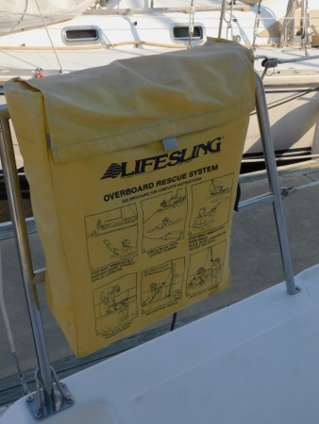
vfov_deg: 46.8
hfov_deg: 35.9
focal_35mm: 40
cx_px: 131
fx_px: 491
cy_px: 219
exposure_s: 1/1250
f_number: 3.2
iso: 125
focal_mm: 5.3
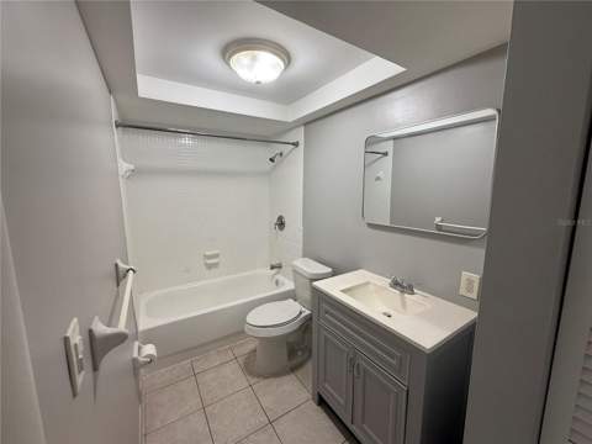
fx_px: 239
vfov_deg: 85.7
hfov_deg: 102.1
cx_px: 296
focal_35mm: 14
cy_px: 222
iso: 125
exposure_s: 1/120
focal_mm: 2.22
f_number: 2.2
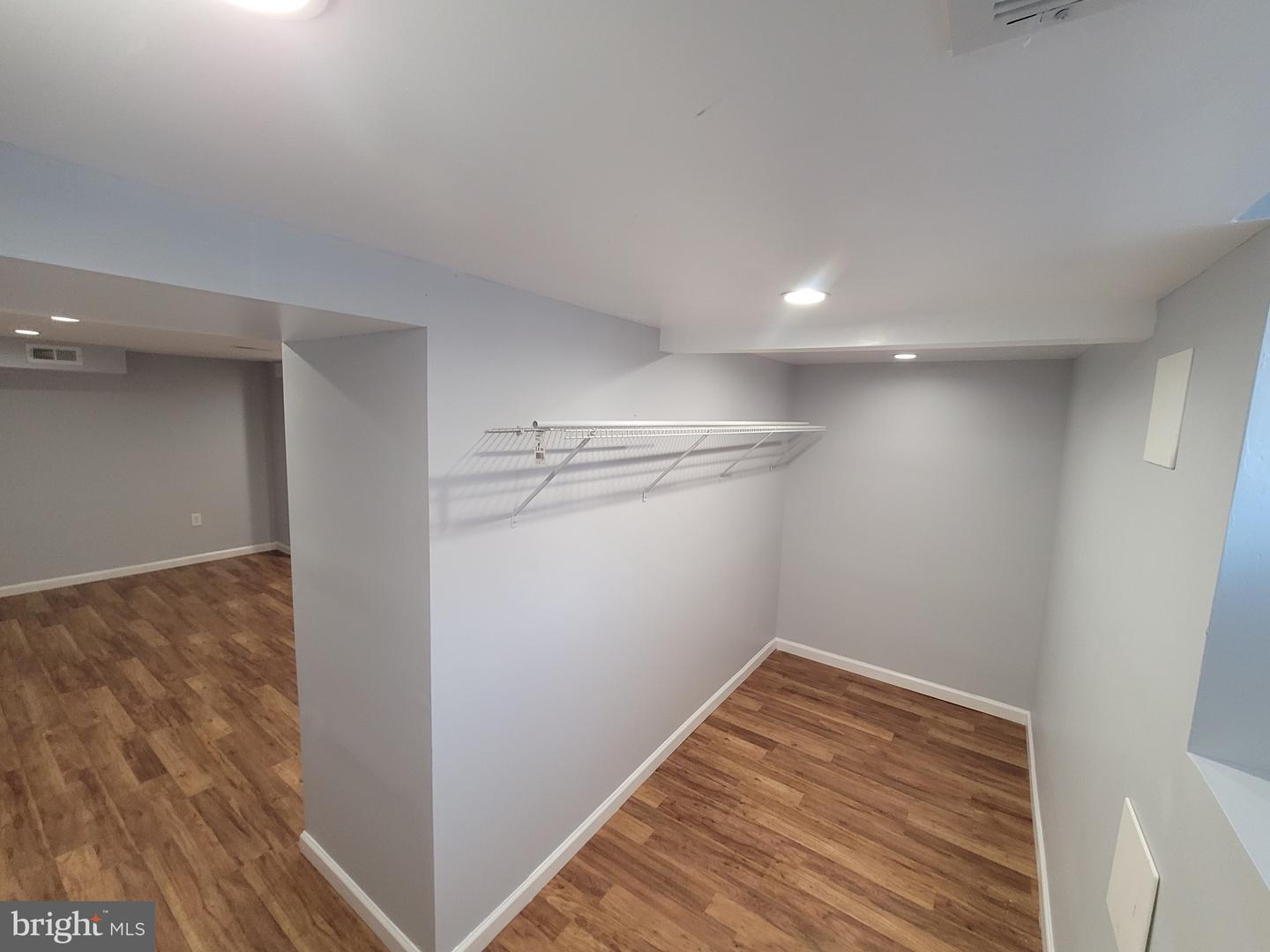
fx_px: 477
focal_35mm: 13
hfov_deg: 106.2
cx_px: 635
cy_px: 476
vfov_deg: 89.9
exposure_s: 1/60
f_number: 2.2
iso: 320
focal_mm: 2.2
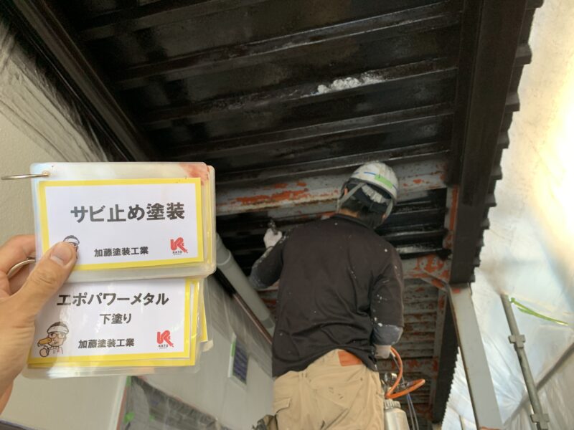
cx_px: 287
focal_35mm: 26
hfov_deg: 67.3
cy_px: 215
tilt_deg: +36.5
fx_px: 431
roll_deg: -1.1
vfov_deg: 53.1
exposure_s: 1/60
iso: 160
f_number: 1.8
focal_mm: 4.25
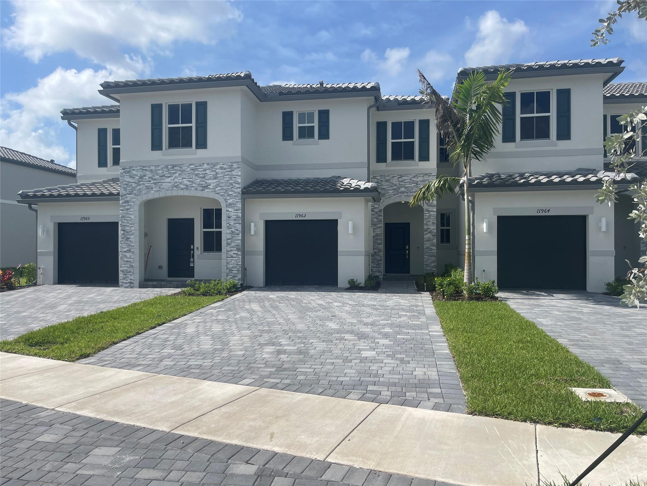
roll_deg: +0.3
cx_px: 324
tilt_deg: +1.3
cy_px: 243
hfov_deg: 67.3
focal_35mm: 26
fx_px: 486
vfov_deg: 53.1
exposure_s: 1/5917
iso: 32
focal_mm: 5.1
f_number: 1.6
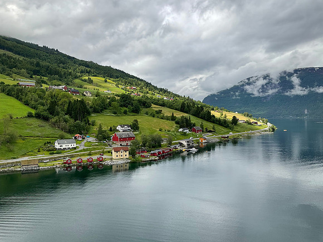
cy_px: 121
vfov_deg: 48.2
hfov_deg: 61.7
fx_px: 271
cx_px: 162
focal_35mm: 29
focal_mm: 3
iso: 16
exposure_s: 1/1912
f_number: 1.8
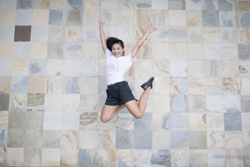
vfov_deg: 38.4
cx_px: 125
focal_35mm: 34
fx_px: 240
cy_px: 84
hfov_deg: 55.1
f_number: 4.5
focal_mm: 23
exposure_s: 1/200
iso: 400
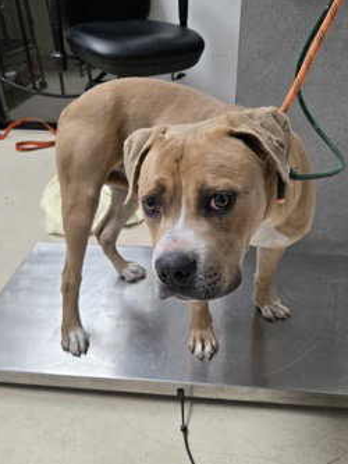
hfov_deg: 48.2
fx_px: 388
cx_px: 190
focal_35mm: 29
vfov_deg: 61.6
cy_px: 231
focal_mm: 5.4
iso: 320
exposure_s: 1/120
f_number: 1.8
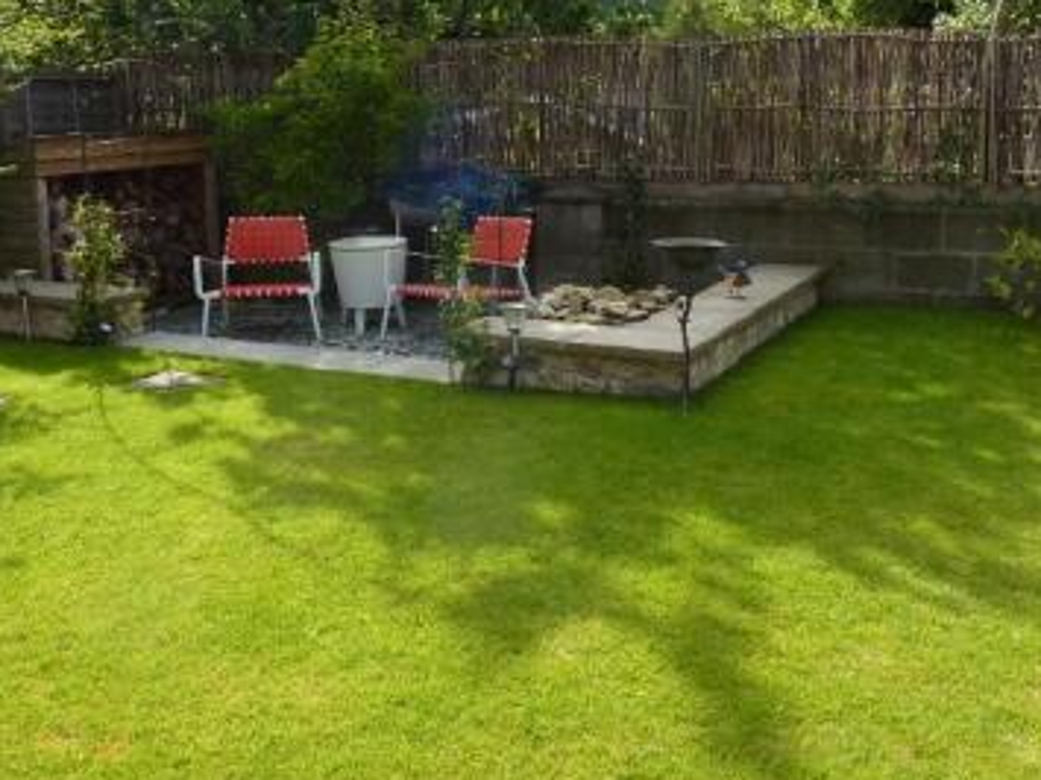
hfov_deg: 45.8
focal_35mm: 41
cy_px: 353
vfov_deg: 35.1
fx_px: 1233
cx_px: 518
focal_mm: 4.1
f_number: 4
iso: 80
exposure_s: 1/250
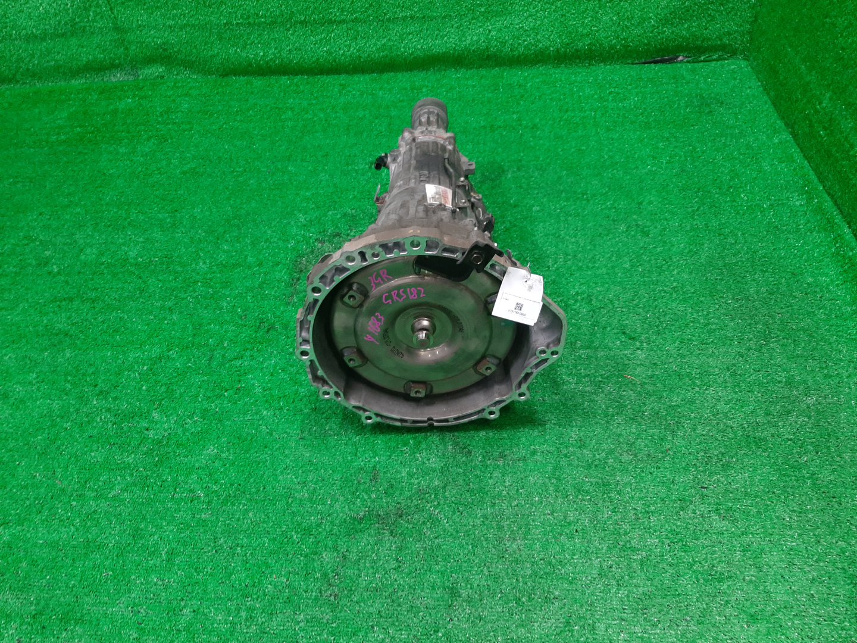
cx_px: 428
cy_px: 322
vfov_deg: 53.1
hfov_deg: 67.3
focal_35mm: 26
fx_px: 644
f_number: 1.7
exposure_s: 1/50
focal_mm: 3.93
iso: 133
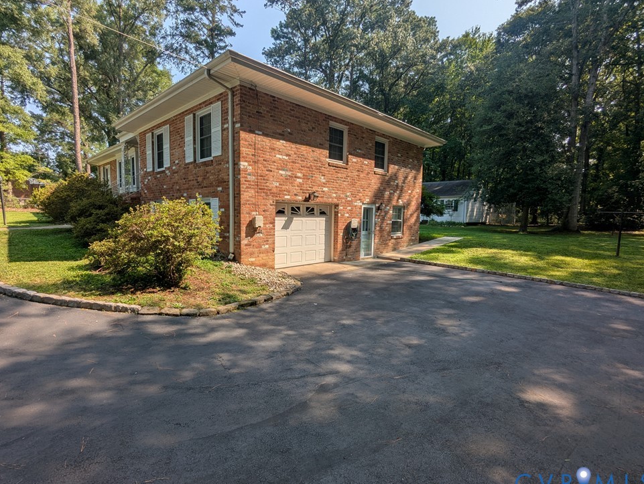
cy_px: 244
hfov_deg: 90.9
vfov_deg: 74.8
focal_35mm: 17
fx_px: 317
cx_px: 310
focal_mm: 2.35
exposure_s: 1/1403
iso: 44
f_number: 2.2
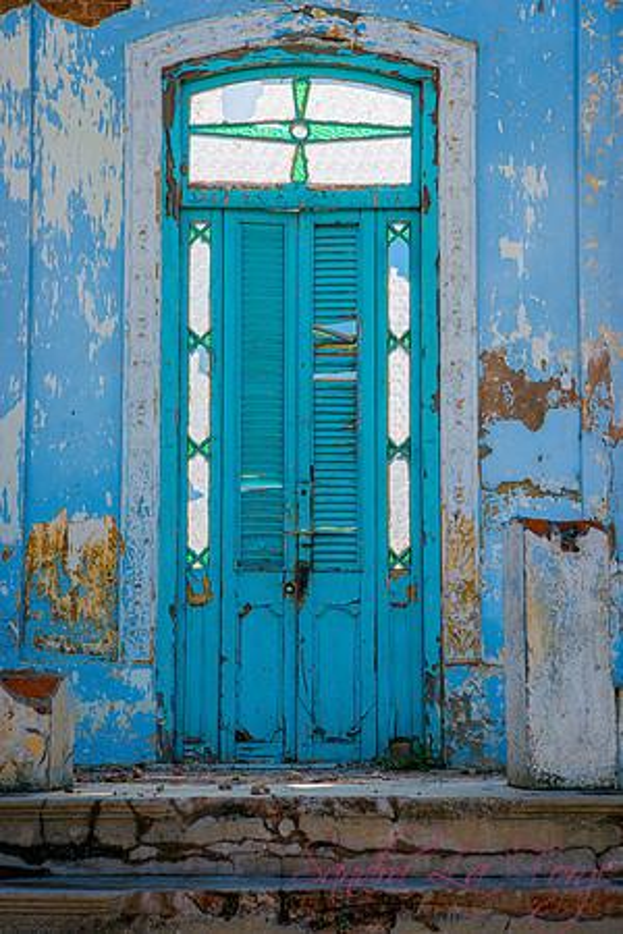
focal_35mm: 70
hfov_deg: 19.5
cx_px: 312
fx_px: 1817
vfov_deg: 28.8
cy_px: 467
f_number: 10
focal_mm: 70
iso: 400
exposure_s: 1/640
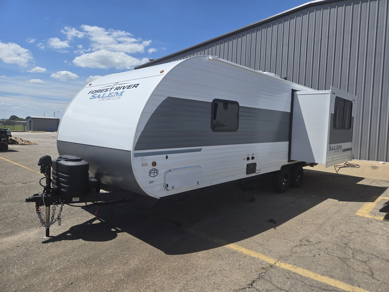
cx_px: 194
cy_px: 146
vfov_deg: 58.9
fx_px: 258
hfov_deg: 73.9
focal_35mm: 23
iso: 25
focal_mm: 5.4
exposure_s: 1/2463
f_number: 1.8
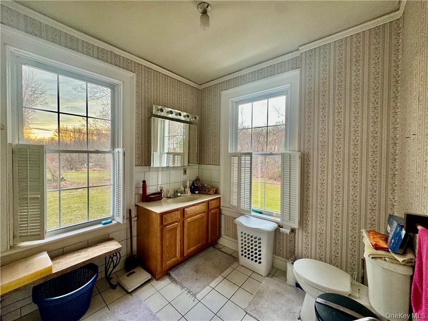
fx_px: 173
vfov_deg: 85.7
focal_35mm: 14
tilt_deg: -1.4
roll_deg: -1.0
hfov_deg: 102.1
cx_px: 214
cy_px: 160
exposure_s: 1/60
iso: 250
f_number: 2.2
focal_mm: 2.22
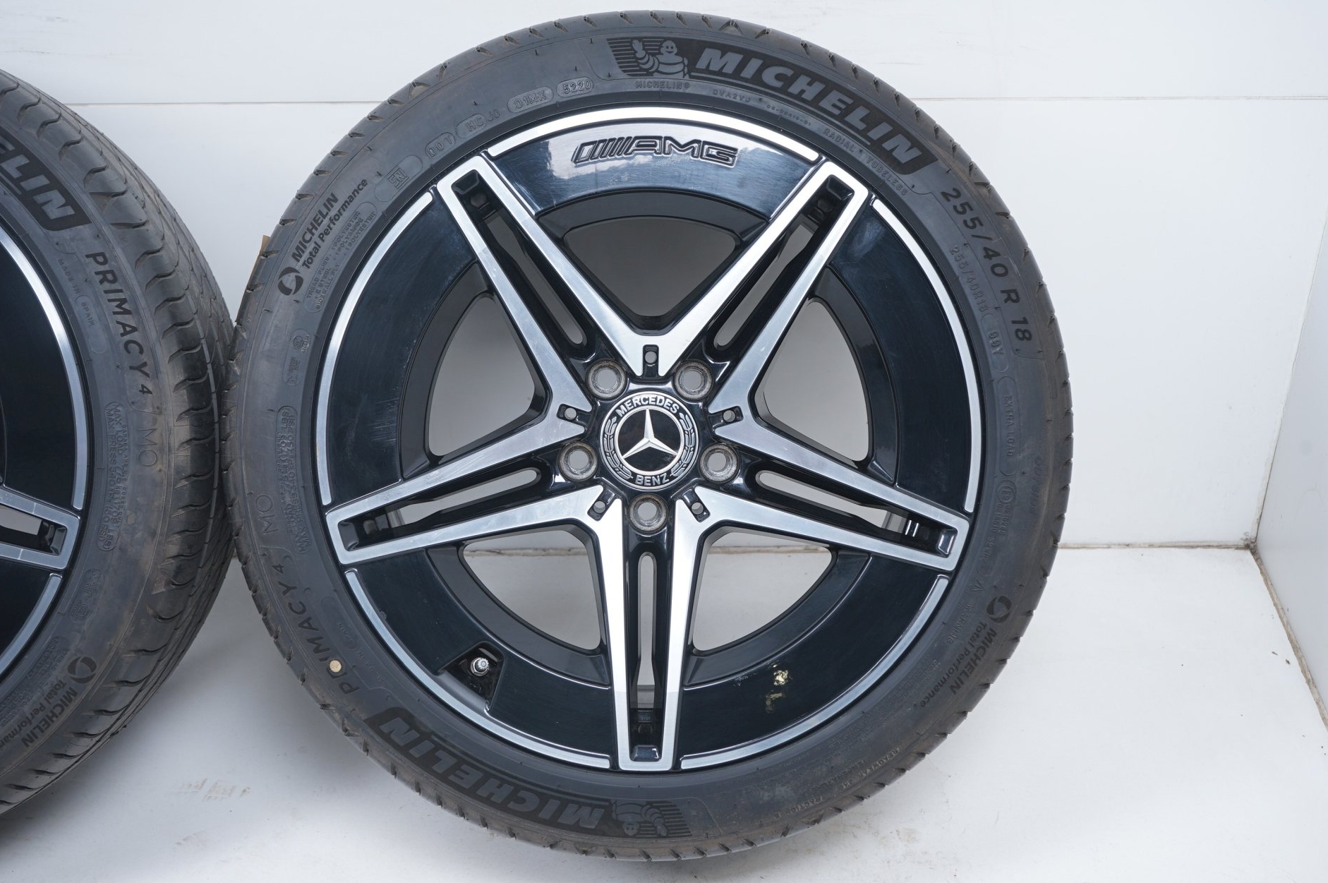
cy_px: 438
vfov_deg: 26.9
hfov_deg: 39.6
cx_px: 658
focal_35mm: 50
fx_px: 1843
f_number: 7.1
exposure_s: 1/125
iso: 250
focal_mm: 49
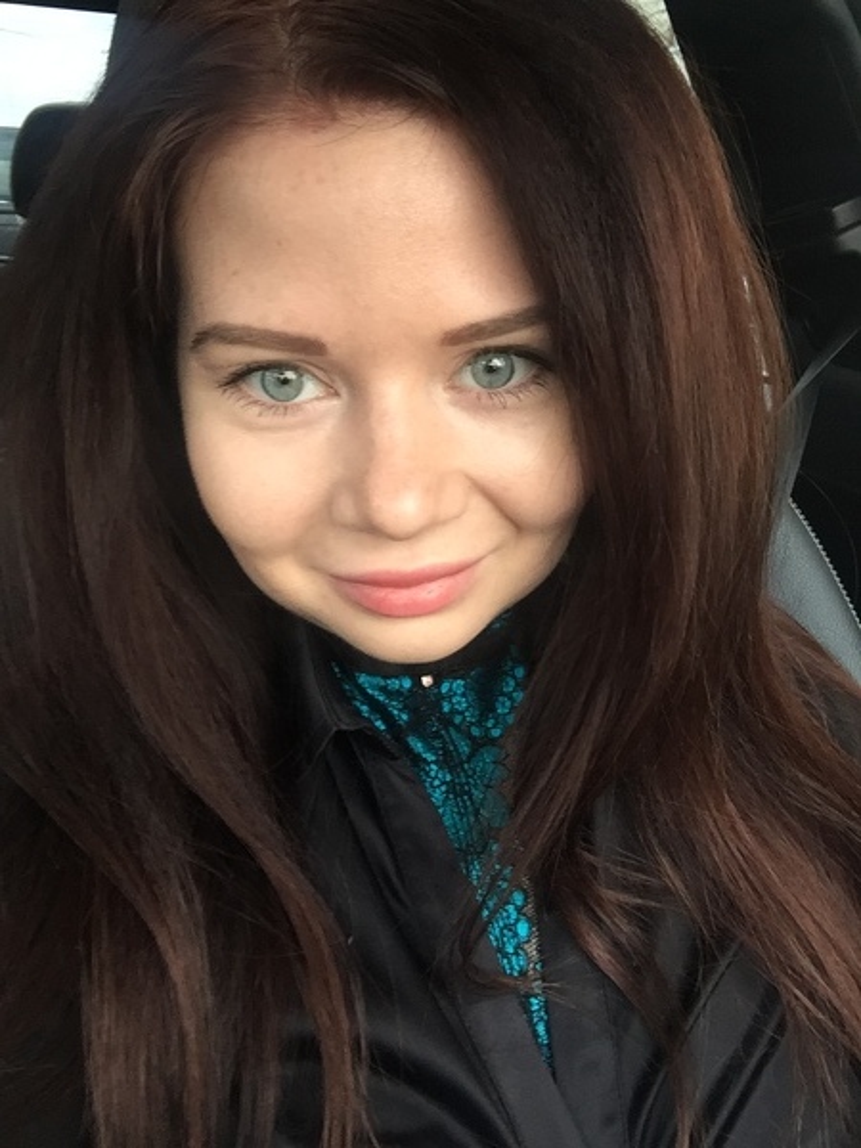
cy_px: 574
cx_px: 430
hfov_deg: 45.4
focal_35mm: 31
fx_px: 1028
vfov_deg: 58.4
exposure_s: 1/33
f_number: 2.2
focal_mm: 2.65
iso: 64
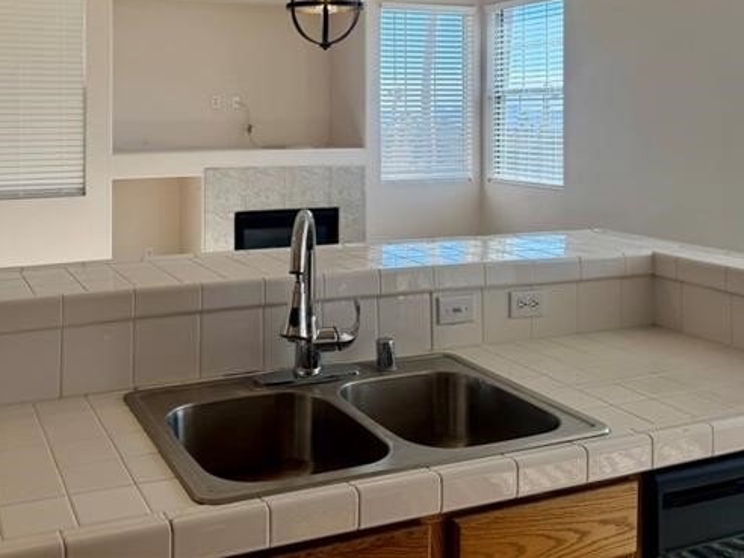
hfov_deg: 47.3
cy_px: 106
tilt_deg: +0.6
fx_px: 838
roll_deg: -0.3
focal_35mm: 39
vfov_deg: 35.5
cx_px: 262
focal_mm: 6.76
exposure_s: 1/639
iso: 80
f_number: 1.78
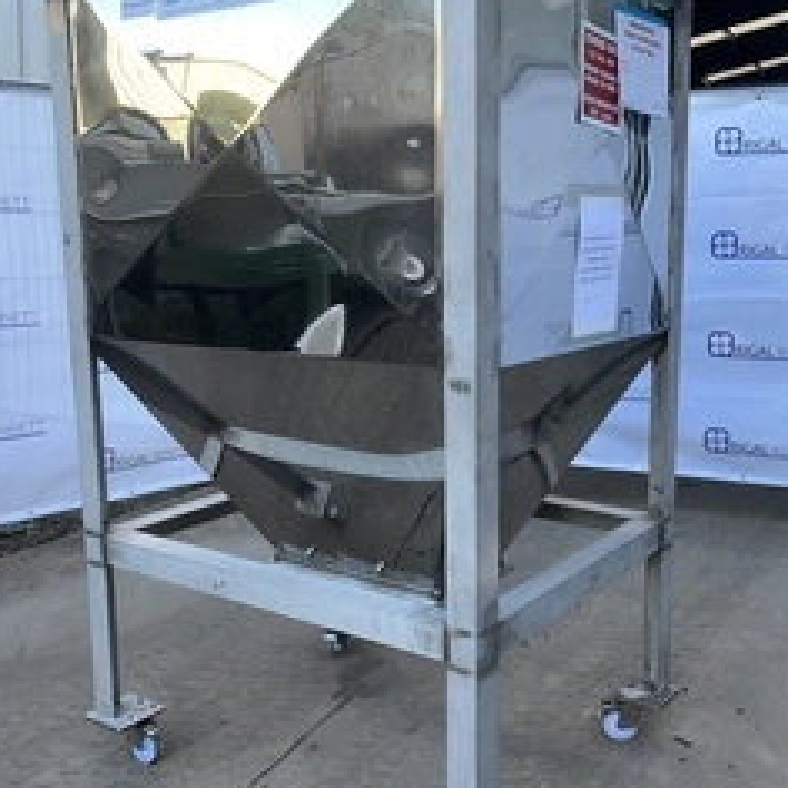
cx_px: 461
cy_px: 377
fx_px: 1004
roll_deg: -0.5
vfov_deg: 42.8
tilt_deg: -8.1
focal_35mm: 39
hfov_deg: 42.7
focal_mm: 5.1
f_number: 1.6
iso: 40
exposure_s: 1/361
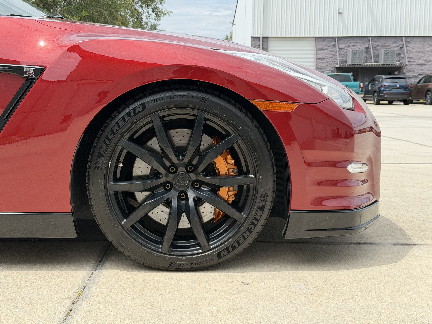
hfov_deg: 39.7
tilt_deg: -5.7
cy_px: 162
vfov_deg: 30.3
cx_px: 216
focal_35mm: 48
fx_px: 599
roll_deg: -0.3
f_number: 1.78
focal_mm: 6.76
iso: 80
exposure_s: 1/3534
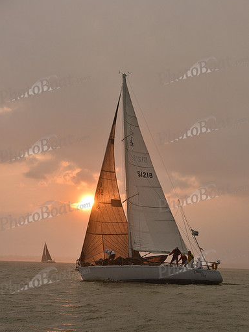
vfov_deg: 17.7
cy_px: 172
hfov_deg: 13.3
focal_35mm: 111
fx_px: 1066
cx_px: 124
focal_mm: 102
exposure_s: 1/500
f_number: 7.1
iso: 400
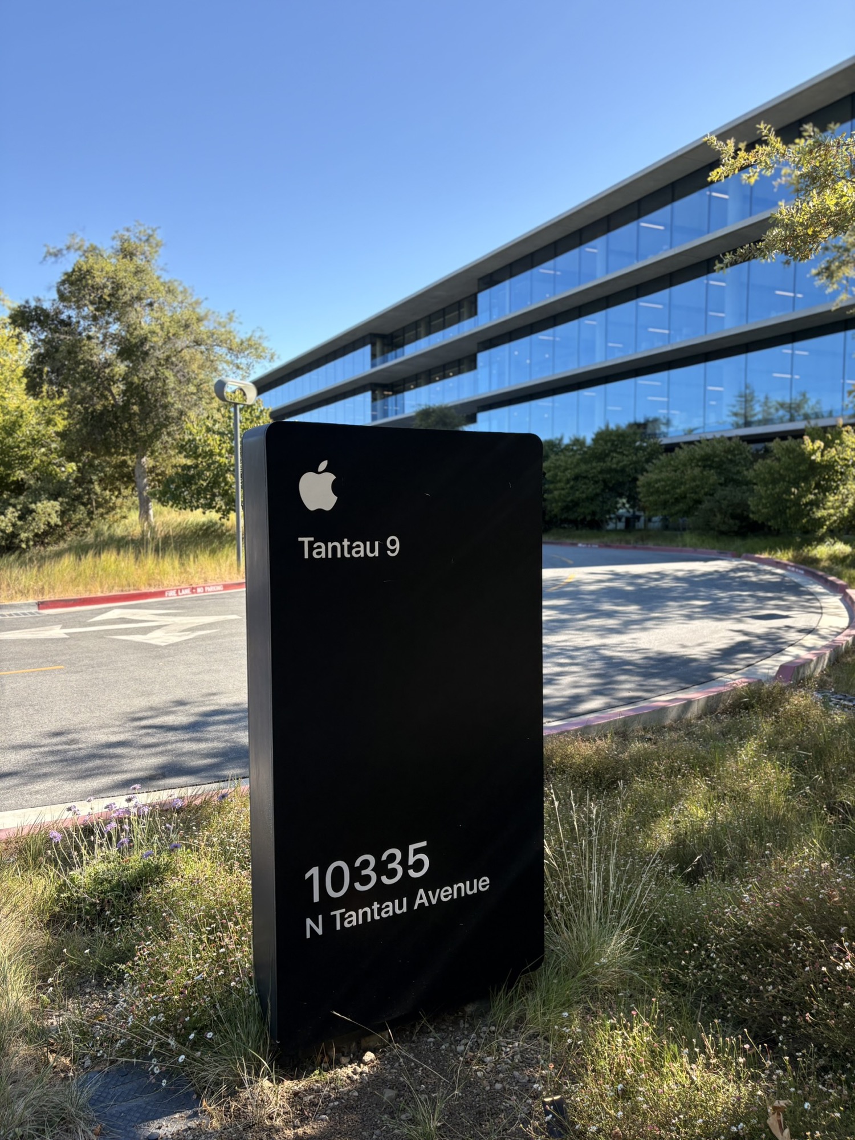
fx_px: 856
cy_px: 570
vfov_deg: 67.3
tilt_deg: -3.6
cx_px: 428
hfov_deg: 53.1
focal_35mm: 26
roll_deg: +0.8
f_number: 1.6
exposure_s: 1/987
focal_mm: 5.96
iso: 50
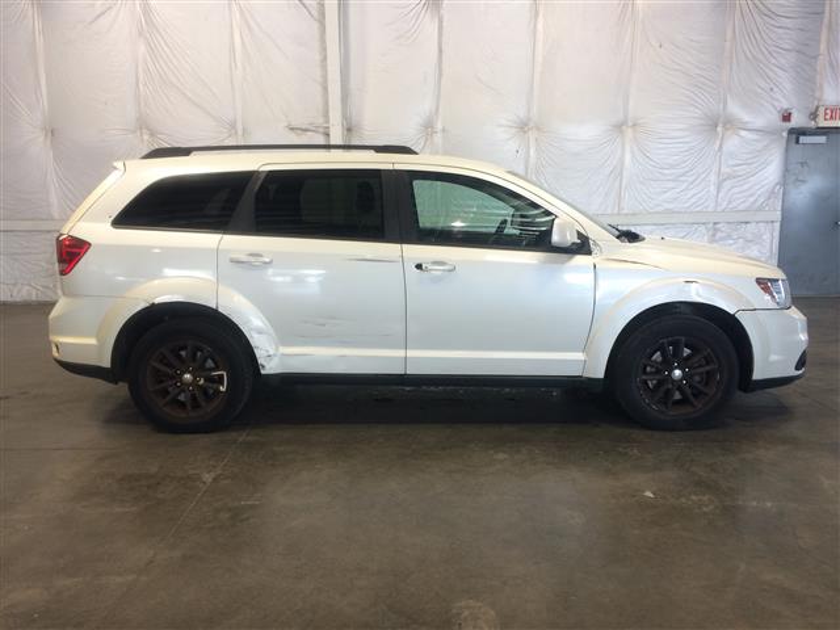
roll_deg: +1.1
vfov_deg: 48.2
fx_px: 704
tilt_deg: -11.0
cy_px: 315
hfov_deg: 61.7
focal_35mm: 29
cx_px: 420
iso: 40
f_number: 2.2
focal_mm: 4.15
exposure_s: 1/40
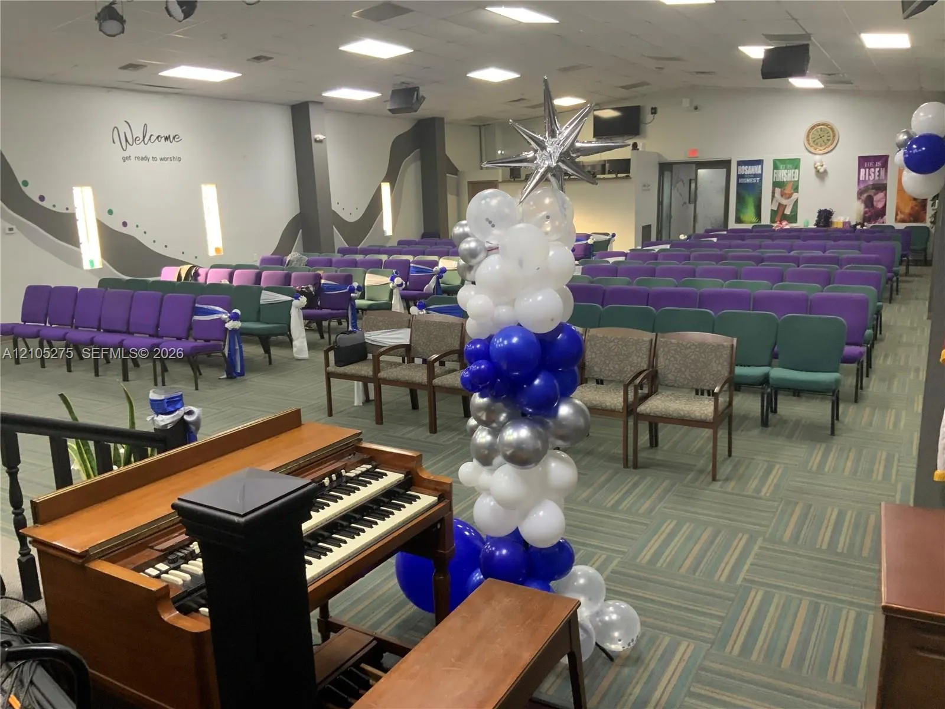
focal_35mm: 29
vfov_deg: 48.2
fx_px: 792
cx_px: 472
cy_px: 354
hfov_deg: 61.7
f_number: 1.8
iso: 125
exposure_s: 1/60
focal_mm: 3
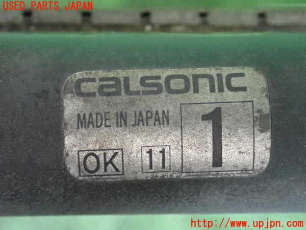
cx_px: 153
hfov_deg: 29.0
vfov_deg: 21.9
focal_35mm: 67
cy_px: 115
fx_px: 592
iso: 3200
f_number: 3.8
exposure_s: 1/125
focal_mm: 11.88
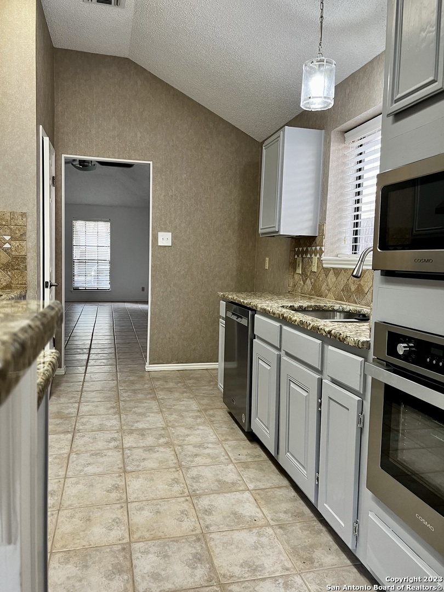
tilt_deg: -4.2
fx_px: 445
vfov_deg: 67.3
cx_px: 222
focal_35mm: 26
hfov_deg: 53.1
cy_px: 296
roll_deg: -1.4
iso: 125
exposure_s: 1/60
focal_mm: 5.7
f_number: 1.5
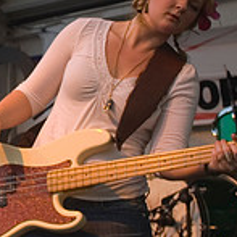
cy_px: 79
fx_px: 1361
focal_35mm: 176
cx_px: -156
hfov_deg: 9.6
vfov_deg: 9.9
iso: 200
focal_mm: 35
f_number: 4
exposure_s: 1/125
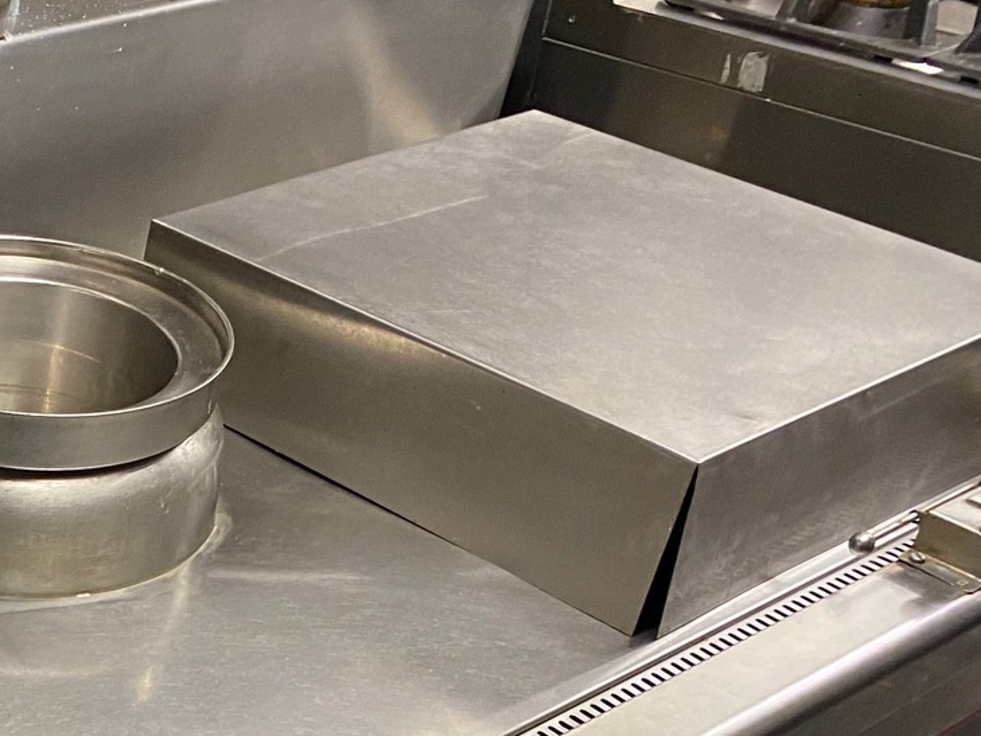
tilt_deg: -37.6
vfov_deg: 19.3
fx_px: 2069
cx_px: -257
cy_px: 832
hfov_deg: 23.8
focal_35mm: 73
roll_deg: +1.6
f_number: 1.8
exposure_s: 1/50
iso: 160
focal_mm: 4.25
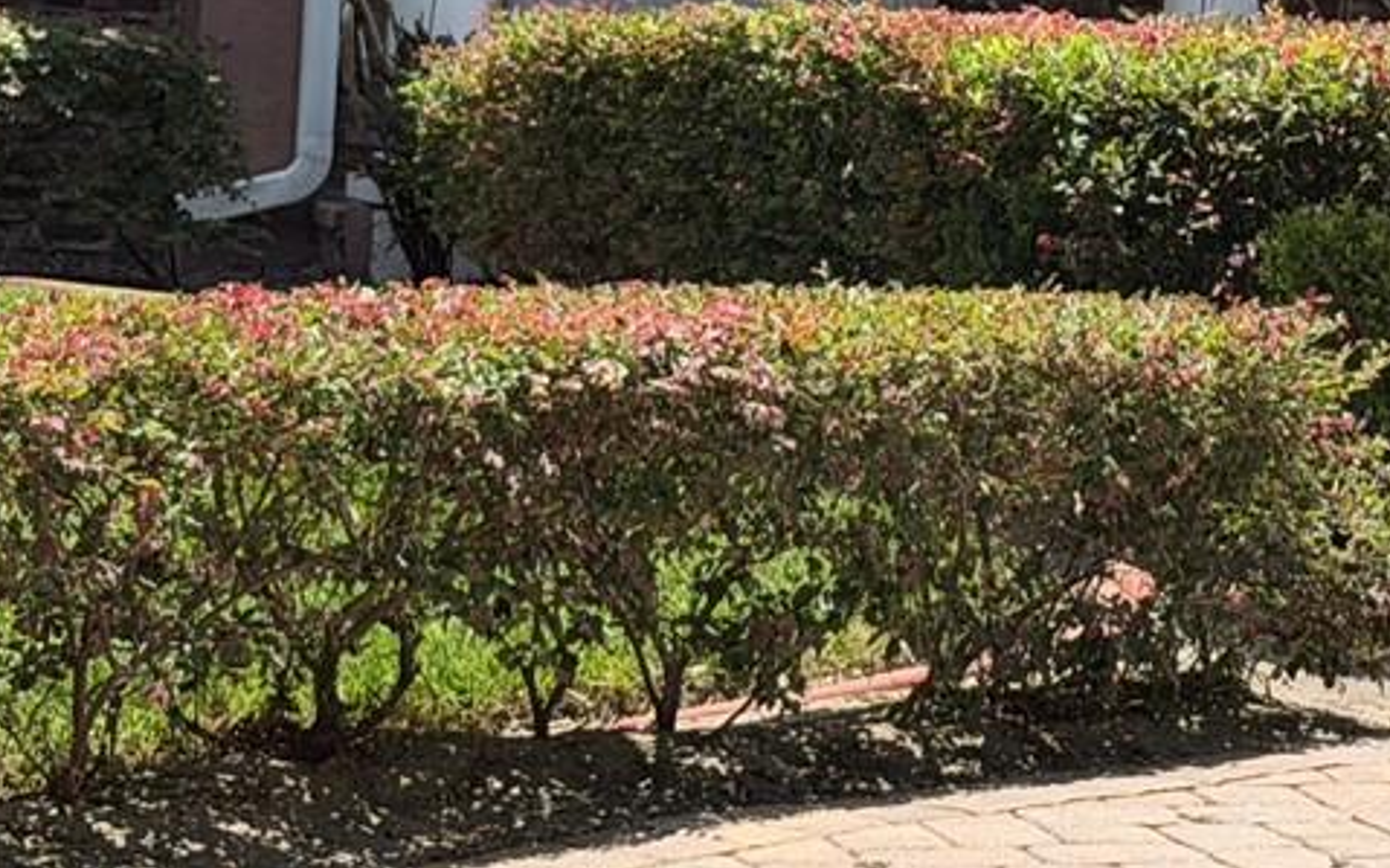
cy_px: -35
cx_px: 1074
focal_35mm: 170
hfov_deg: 12.3
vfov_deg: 7.7
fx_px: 6438
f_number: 1.78
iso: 80
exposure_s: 1/3534
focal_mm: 6.76
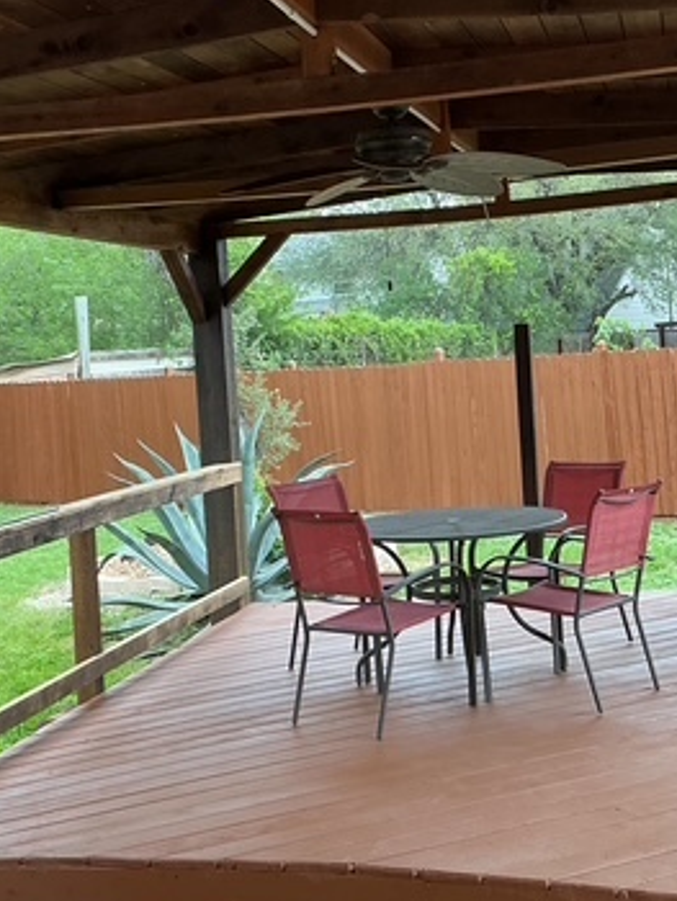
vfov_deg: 36.0
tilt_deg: +0.6
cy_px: 345
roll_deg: +3.3
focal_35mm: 53
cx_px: 450
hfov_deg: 27.4
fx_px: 1380
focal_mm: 3
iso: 50
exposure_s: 1/60
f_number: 1.8
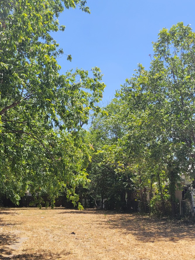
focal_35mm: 42
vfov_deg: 44.5
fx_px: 315
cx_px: 78
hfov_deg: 34.3
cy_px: 156
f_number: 1.8
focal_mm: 5.4
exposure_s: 1/1619
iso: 40
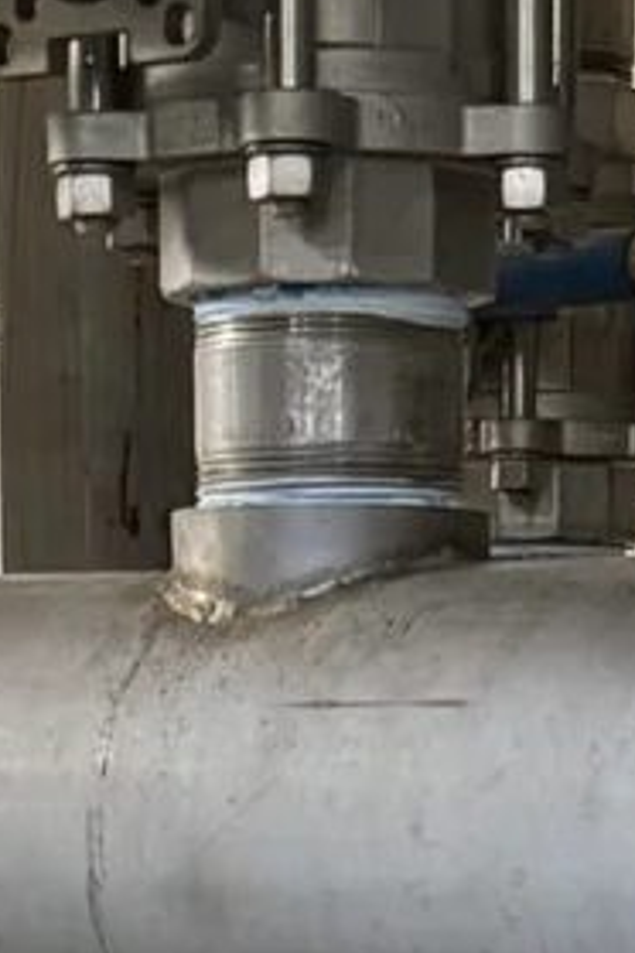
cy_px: 2087
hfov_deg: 7.7
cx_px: 461
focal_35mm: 179
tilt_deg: -14.8
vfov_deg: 10.3
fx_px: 4736
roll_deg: -0.5
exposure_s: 1/60
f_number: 1.78
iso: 500
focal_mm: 6.76
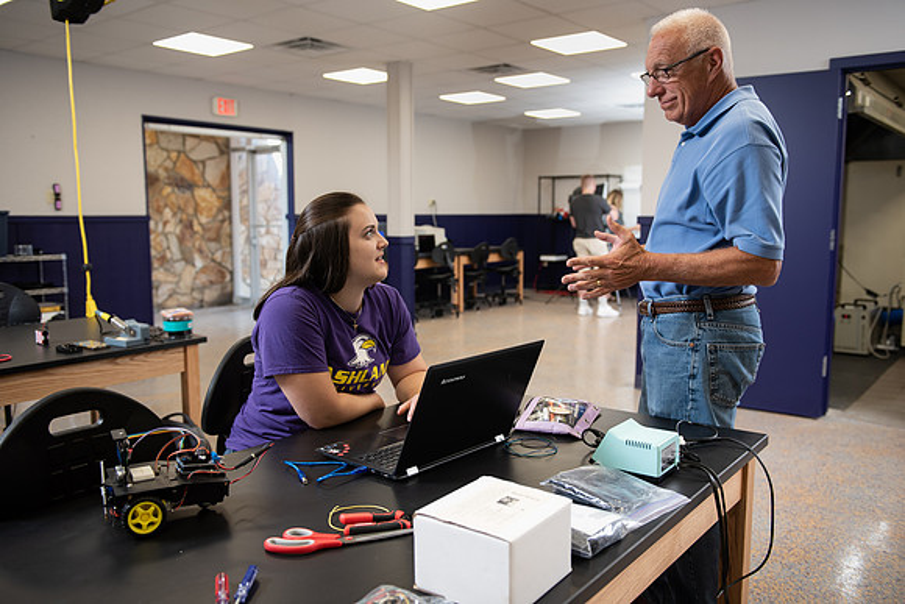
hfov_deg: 60.3
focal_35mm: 31
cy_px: 302
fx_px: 779
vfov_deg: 42.3
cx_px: 452
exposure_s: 1/200
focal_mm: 31
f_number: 3.5
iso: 640
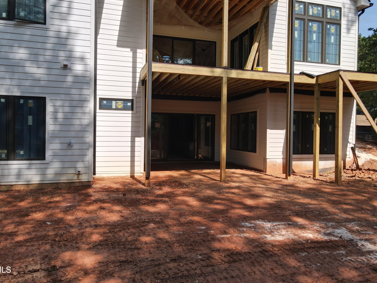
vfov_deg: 54.9
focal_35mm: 25
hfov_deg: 69.4
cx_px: 184
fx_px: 272
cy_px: 136
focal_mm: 4.5
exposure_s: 1/320
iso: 100
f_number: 2.8
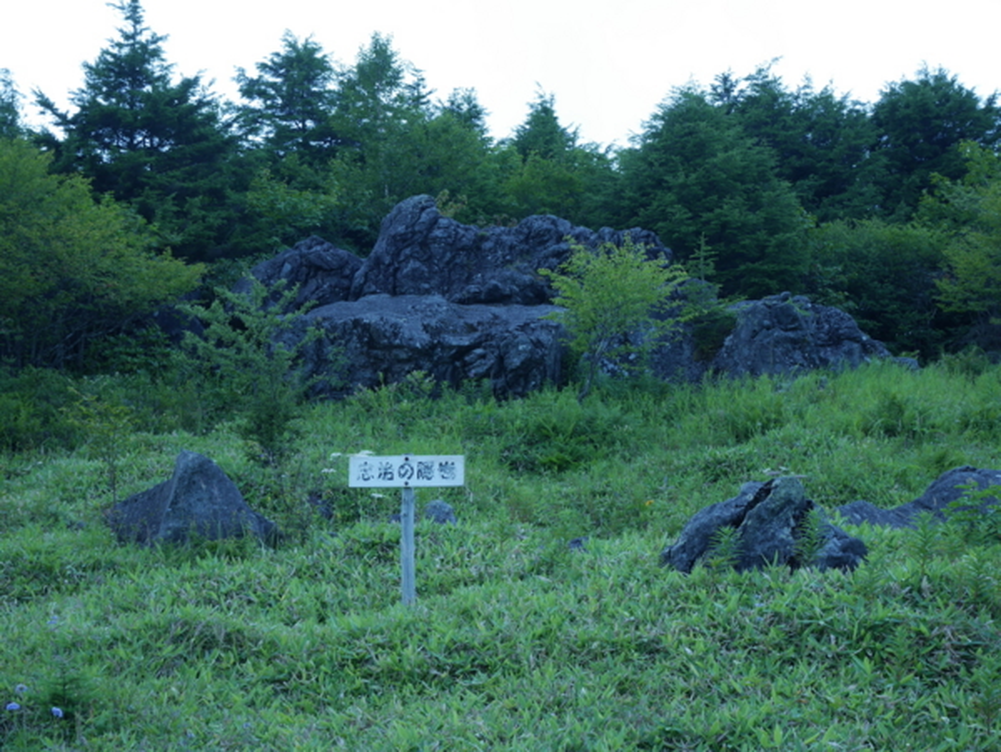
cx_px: 500
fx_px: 1852
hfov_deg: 30.2
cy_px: 376
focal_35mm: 64
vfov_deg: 23.0
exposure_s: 1/200
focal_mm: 32
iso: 200
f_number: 7.1
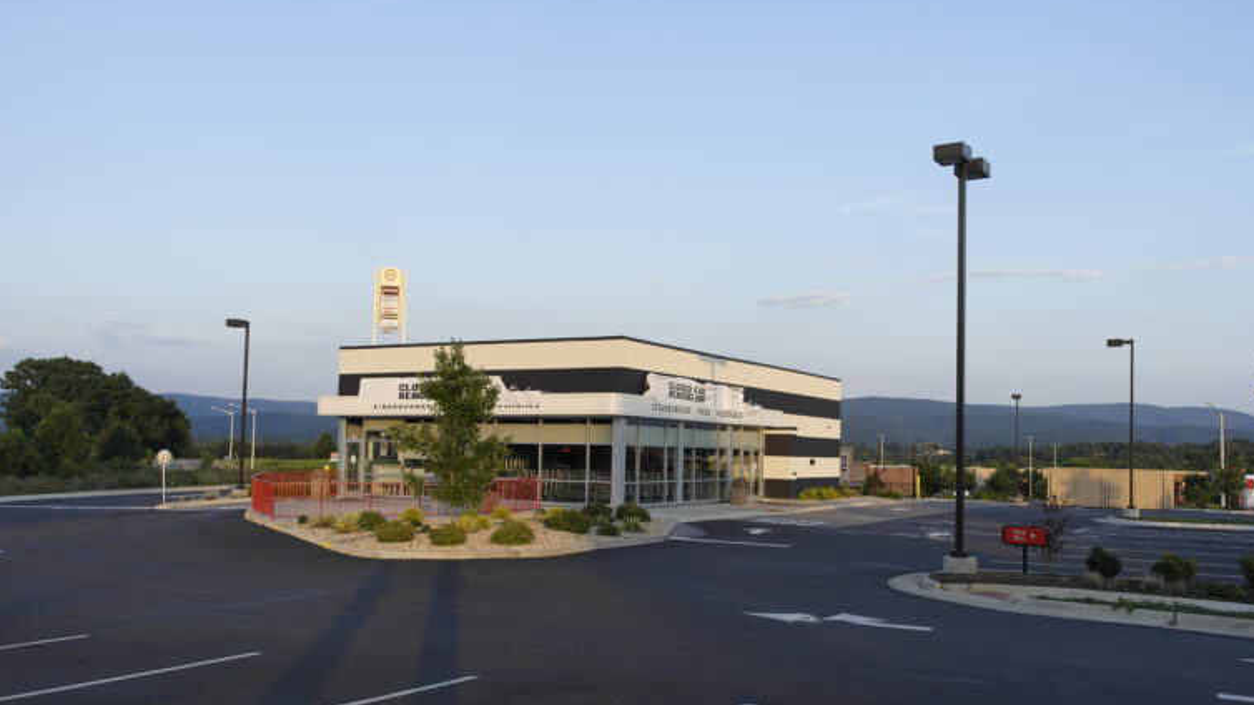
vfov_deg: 36.6
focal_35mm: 32
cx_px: 624
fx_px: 1064
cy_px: 402
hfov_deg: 61.0
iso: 100
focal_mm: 20
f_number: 5
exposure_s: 1/160
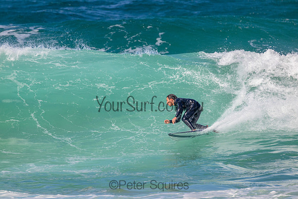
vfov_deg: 1.7
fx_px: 6623
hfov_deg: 2.6
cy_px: 100
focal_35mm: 800
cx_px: 149
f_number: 11
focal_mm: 800
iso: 1100
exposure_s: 1/2000
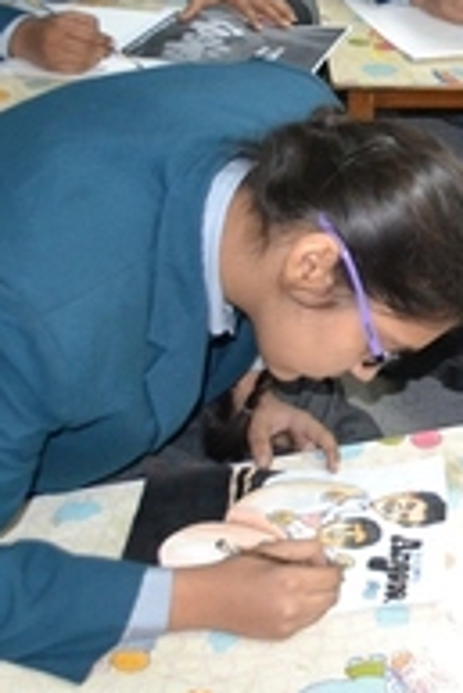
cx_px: 689
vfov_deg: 28.2
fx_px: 1367
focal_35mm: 71
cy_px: 217
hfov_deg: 17.4
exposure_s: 1/60
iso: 1800
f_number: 3.8
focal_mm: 20
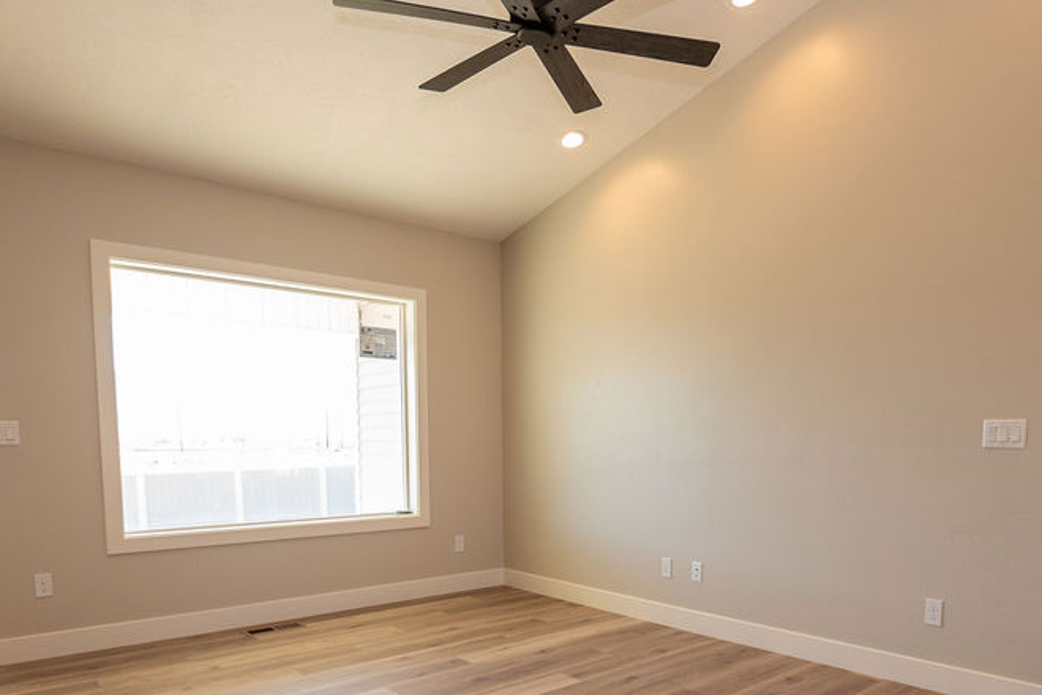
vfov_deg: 51.3
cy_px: 503
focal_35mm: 24
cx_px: 600
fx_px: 695
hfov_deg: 73.3
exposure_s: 1/200
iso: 500
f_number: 4
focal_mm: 10
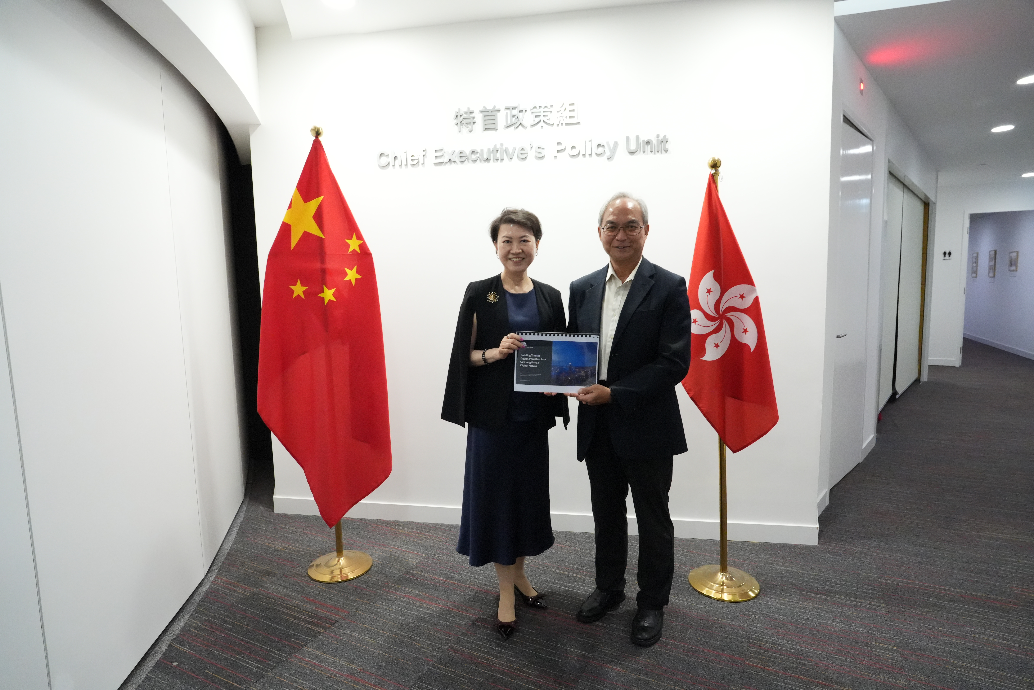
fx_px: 574
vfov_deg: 61.9
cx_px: 517
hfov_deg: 84.0
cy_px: 345
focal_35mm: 20
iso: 10000
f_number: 8
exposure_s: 1/125
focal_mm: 20
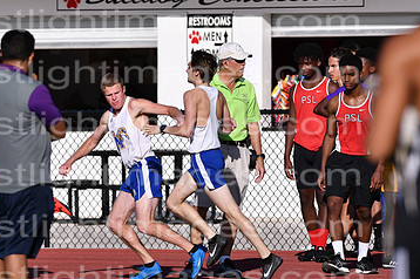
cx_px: 97
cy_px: 152
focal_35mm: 730
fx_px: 8509
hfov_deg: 2.8
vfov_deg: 1.9
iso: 320
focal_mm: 300
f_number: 5.6
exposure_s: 1/4000
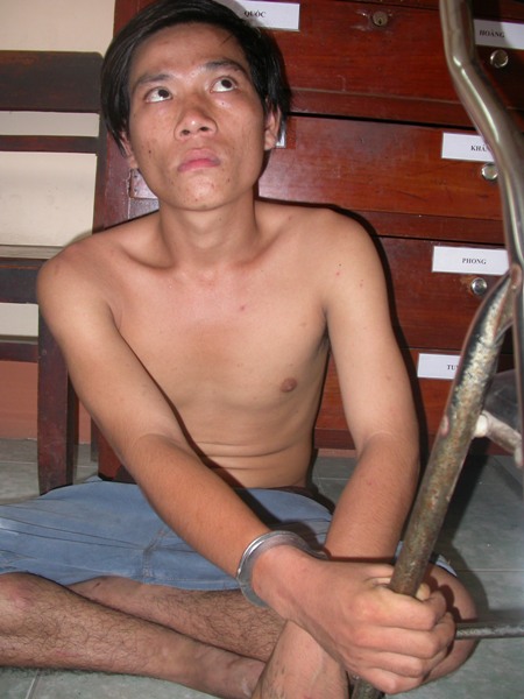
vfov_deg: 49.0
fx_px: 767
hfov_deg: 37.7
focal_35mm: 38
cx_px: 262
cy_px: 350
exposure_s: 1/60
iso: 100
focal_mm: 7.85
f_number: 2.6
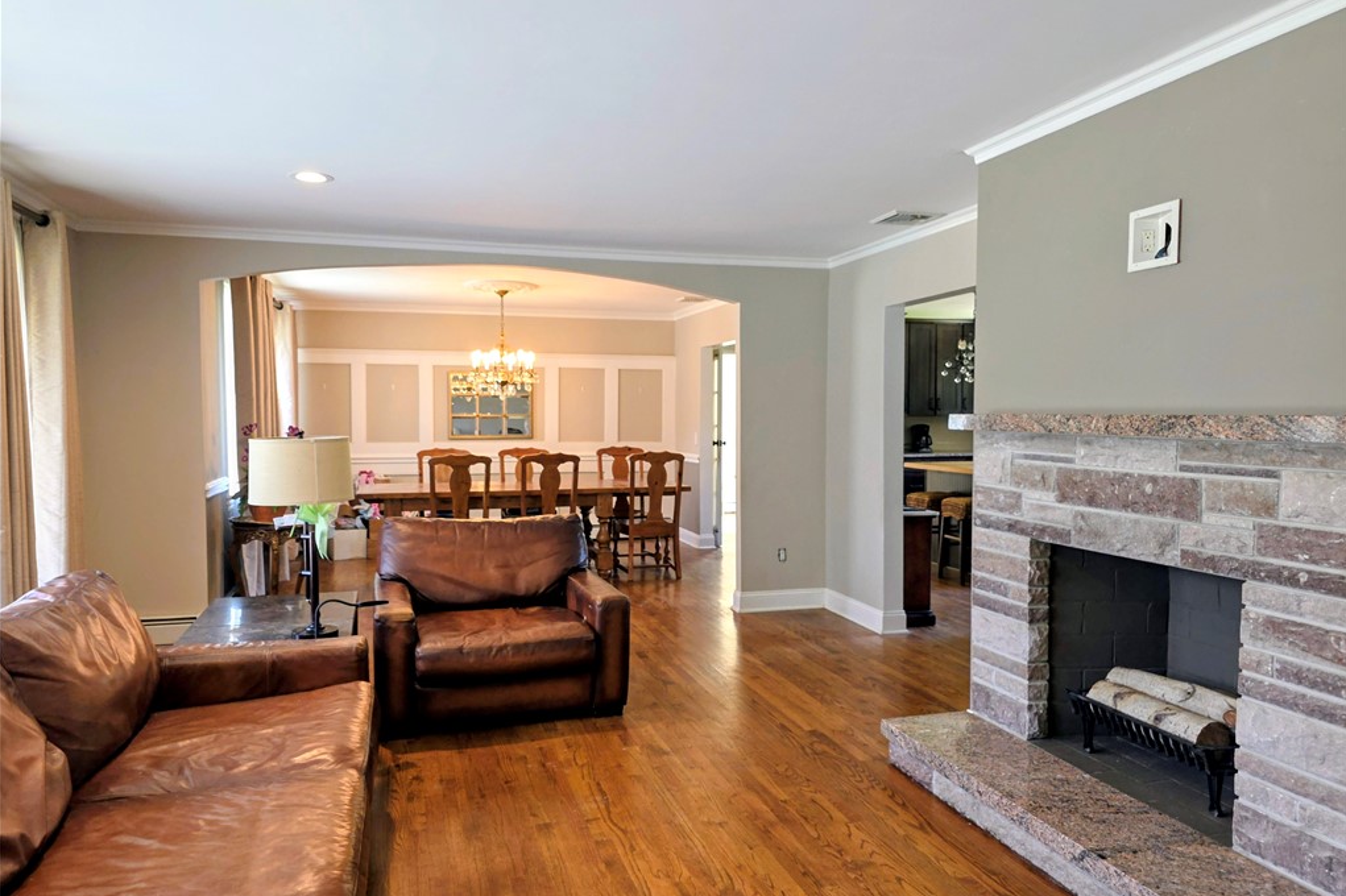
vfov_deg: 53.1
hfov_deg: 73.8
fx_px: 897
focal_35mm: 24
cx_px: 674
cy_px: 453
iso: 100
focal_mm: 6.3
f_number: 1.7
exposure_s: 1/40
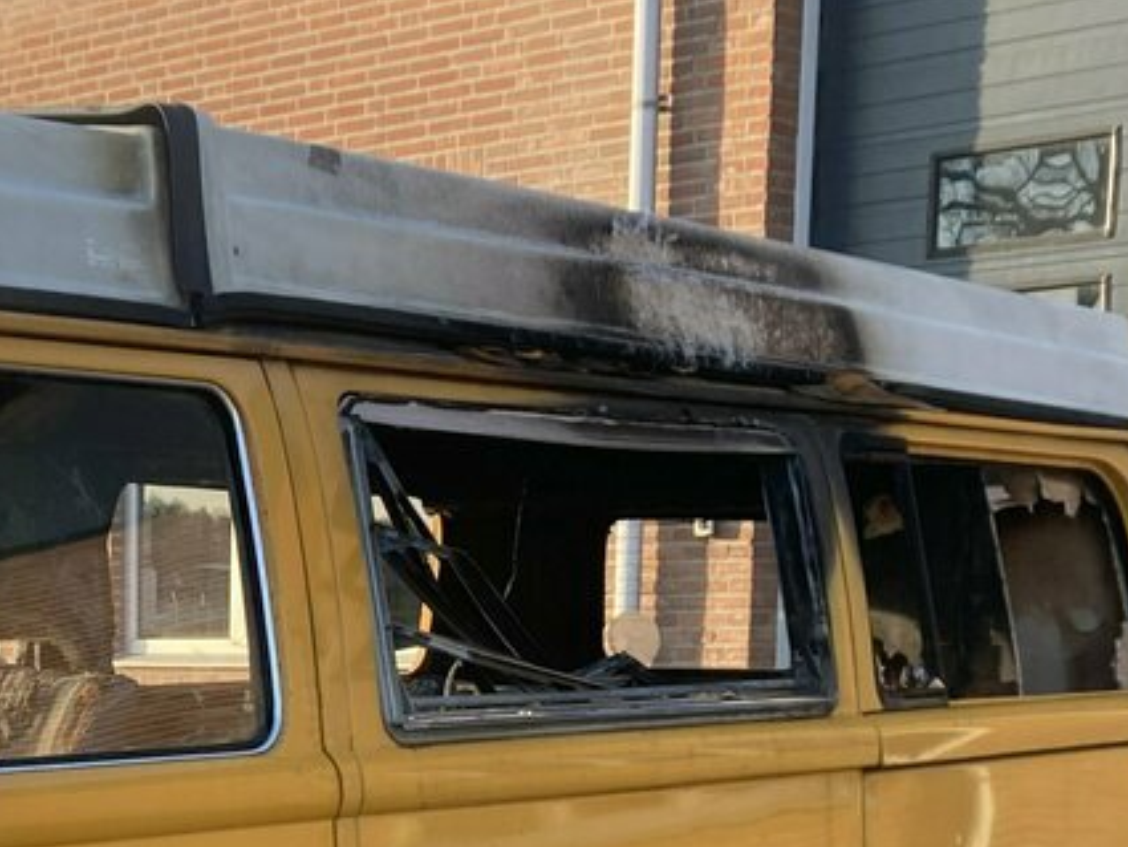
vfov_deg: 17.7
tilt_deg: -8.9
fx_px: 2575
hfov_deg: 23.3
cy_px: 1033
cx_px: -93
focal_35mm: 79
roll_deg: -0.3
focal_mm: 3.99
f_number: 1.8
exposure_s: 1/335
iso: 20
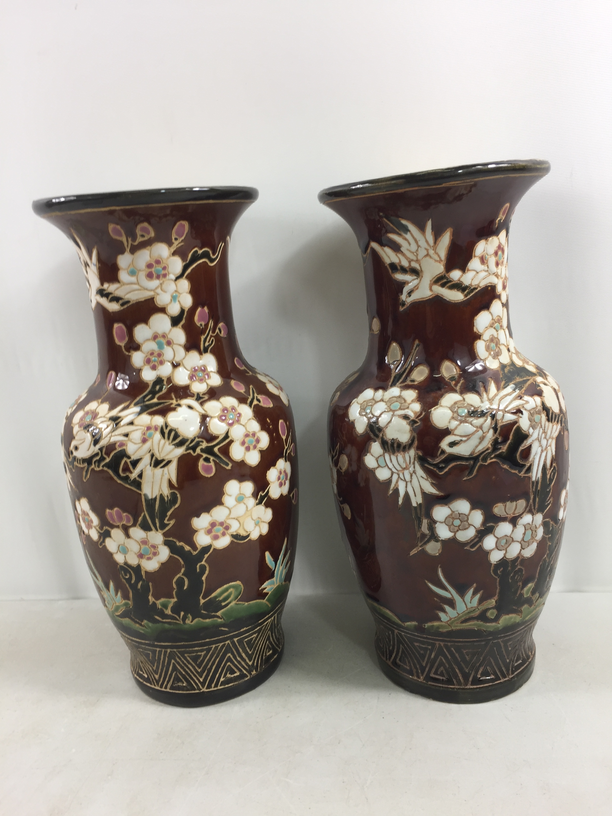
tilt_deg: -11.2
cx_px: 306
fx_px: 684
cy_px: 408
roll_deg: +5.2
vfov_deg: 61.7
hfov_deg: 48.2
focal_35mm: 29
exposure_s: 1/50
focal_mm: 4.15
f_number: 2.2
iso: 32
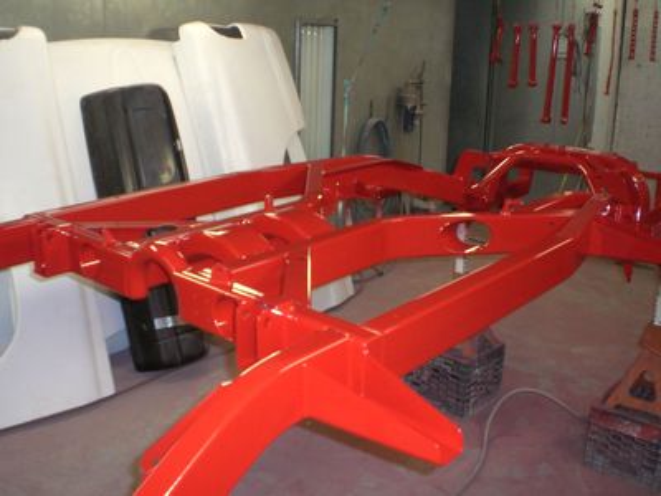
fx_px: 726
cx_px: 330
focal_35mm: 38
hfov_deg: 49.0
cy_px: 248
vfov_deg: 37.7
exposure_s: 1/60
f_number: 3.1
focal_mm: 6.3
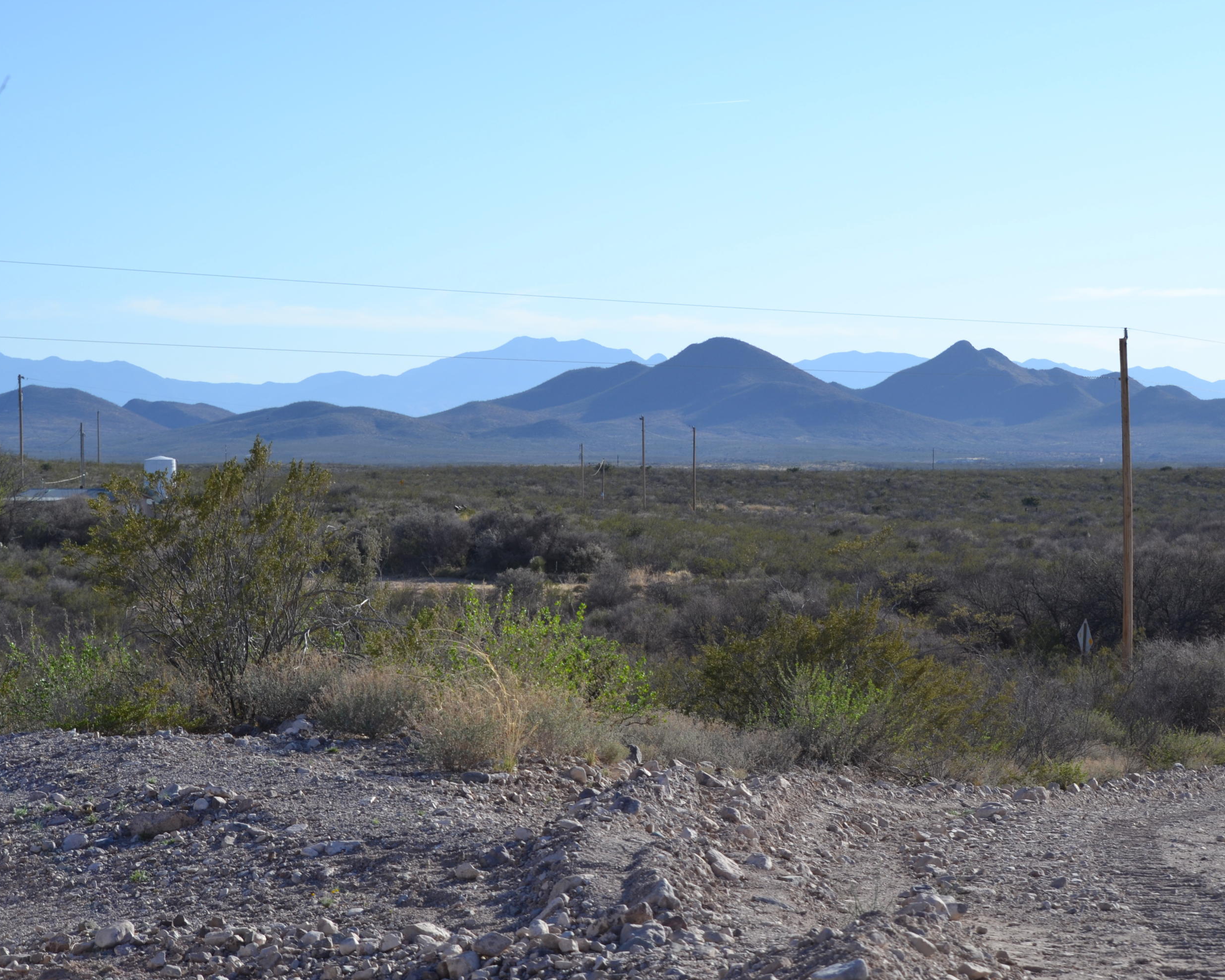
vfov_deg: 16.4
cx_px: 583
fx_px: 3393
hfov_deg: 20.5
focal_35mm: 94
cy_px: 491
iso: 100
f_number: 8
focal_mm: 55
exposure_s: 1/250
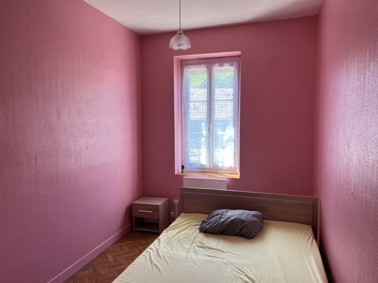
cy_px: 142
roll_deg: +0.5
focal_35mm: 26
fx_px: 284
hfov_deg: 67.3
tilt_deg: -3.4
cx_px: 189
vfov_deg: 53.1
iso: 80
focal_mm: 5.1
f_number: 1.6
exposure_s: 1/121
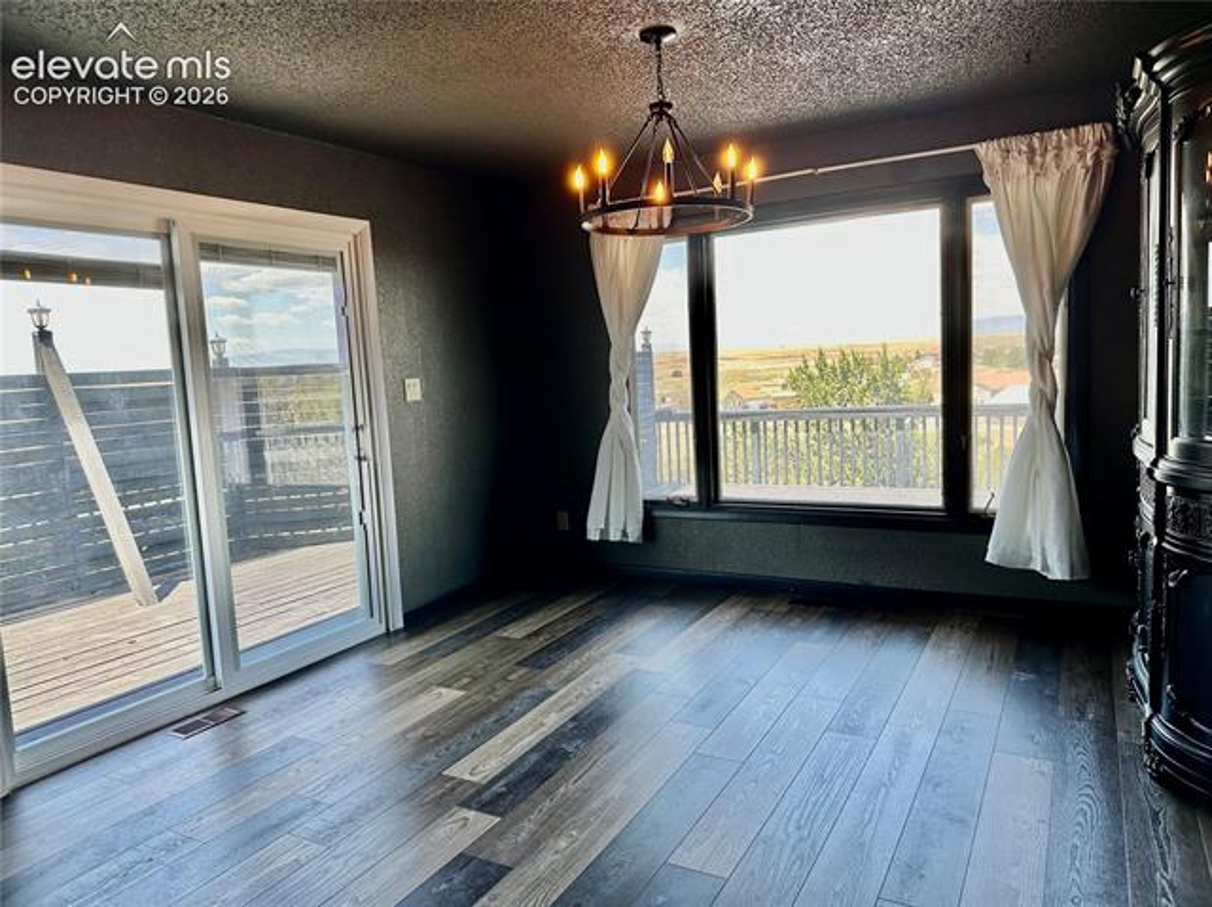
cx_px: 606
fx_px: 840
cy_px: 454
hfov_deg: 71.6
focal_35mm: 24
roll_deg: +3.8
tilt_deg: -6.7
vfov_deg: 56.8
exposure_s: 1/279
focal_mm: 6.86
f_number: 1.78
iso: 80
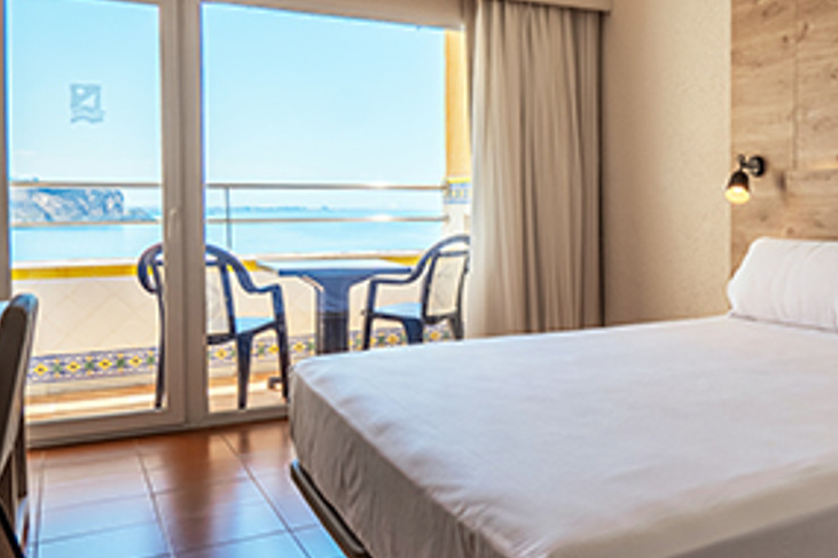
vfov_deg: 37.8
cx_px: 675
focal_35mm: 35
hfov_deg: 51.0
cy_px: 238
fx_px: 814
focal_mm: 20
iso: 640
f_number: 5
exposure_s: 1/5000
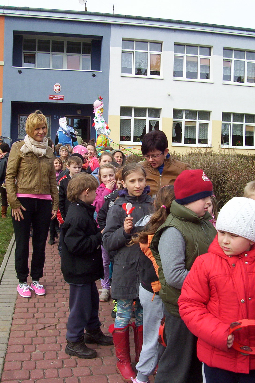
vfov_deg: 45.4
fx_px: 457
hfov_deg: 31.2
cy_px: 192
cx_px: 128
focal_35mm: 43
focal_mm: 5.77
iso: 100
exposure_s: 1/343
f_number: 5.17
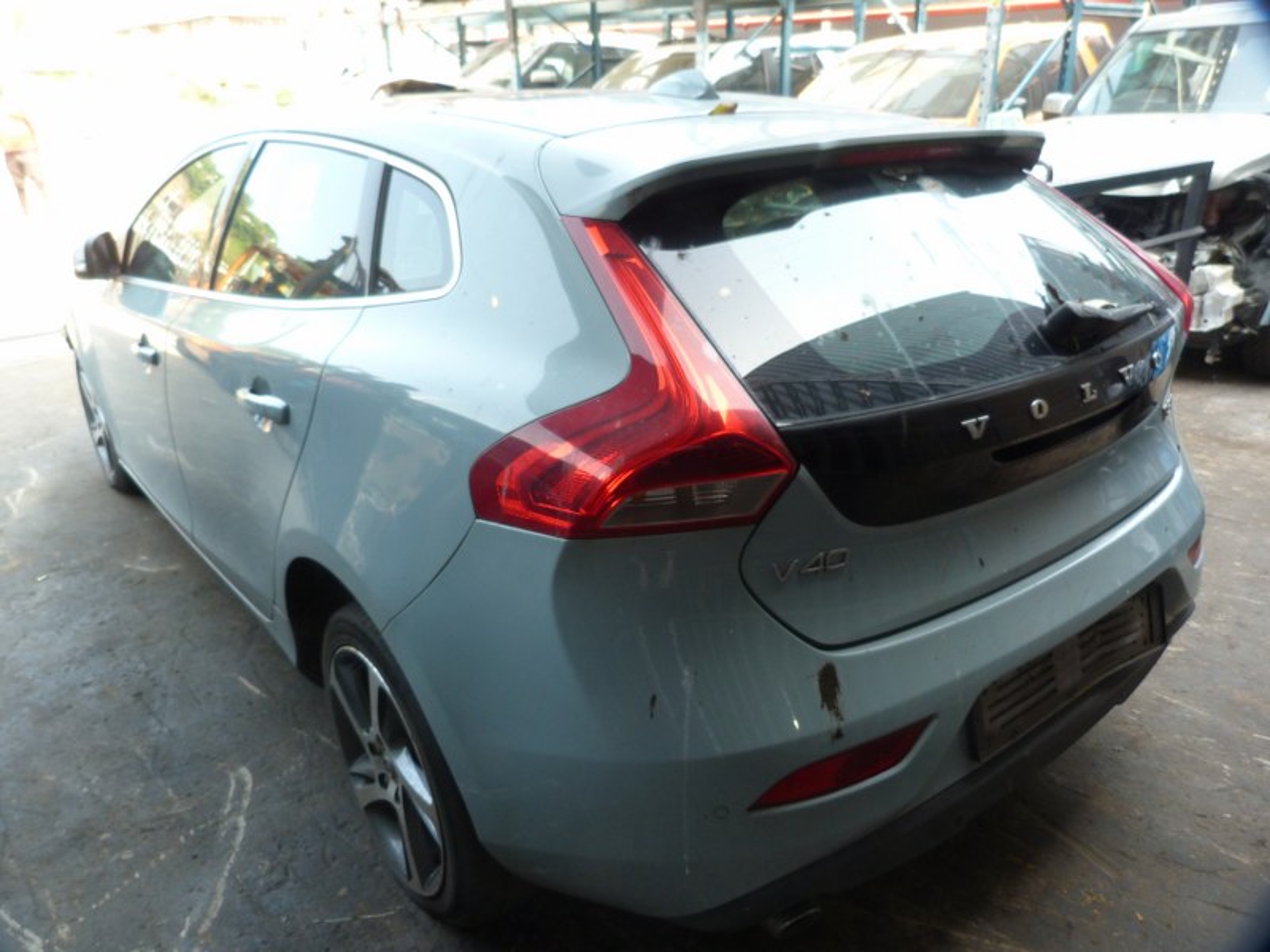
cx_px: 635
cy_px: 476
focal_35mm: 25
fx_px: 917
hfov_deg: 69.4
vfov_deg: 54.9
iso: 125
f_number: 2.8
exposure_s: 1/60
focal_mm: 4.5
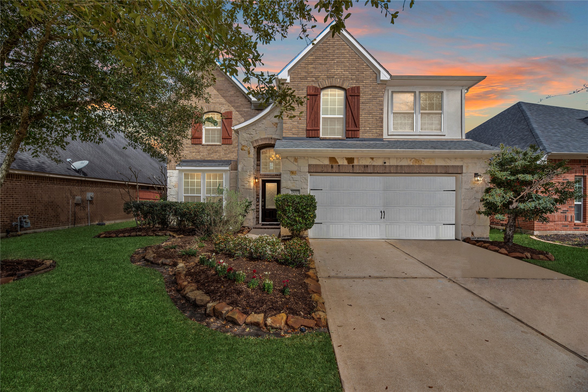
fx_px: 229
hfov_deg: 104.2
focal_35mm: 14
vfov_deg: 81.2
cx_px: 294
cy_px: 196
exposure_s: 1/320
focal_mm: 14
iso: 100
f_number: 8
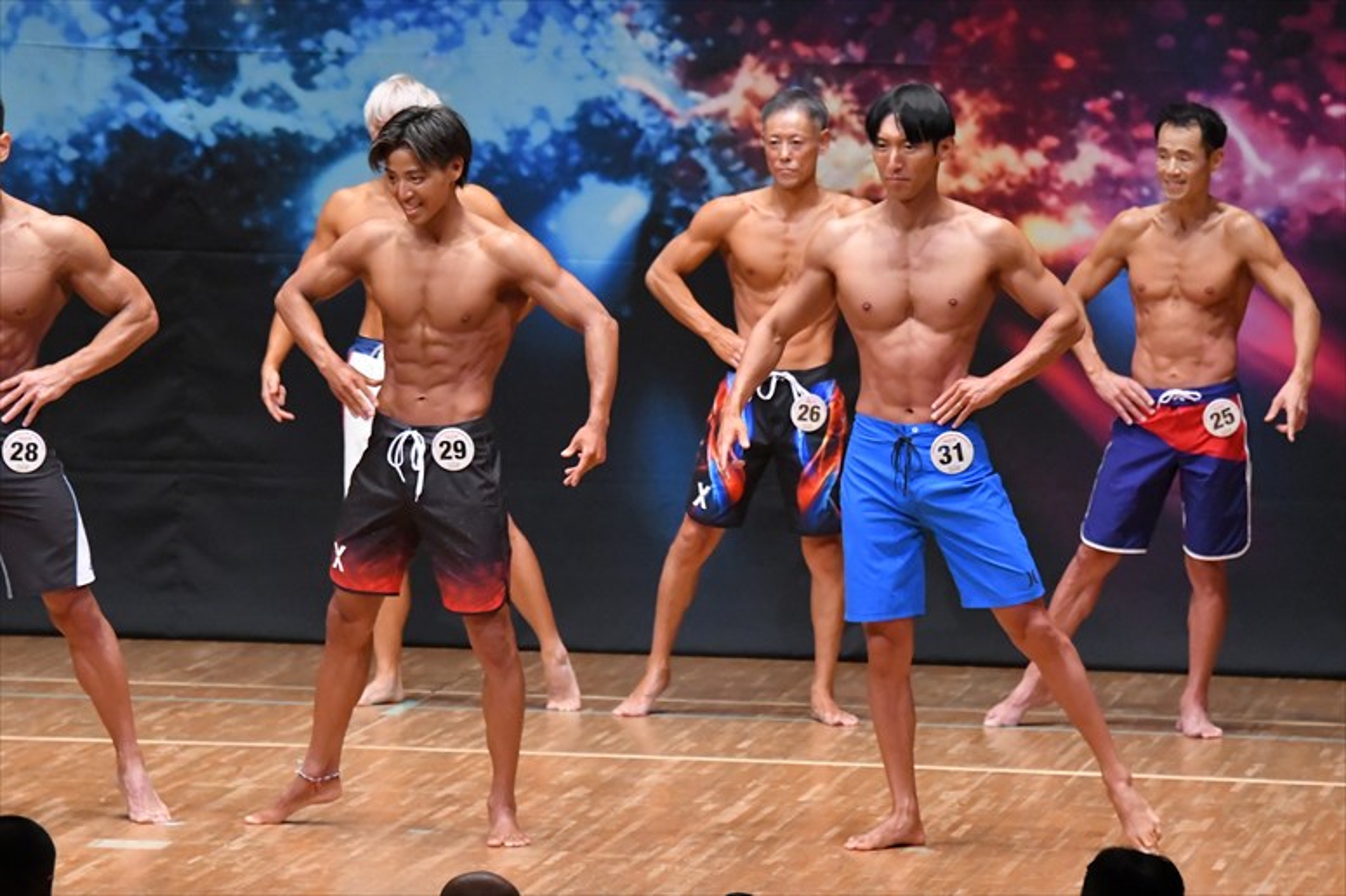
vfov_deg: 5.4
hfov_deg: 8.1
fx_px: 9530
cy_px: 448
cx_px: 673
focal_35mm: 255
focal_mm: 170
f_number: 5.6
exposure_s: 1/400
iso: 8000
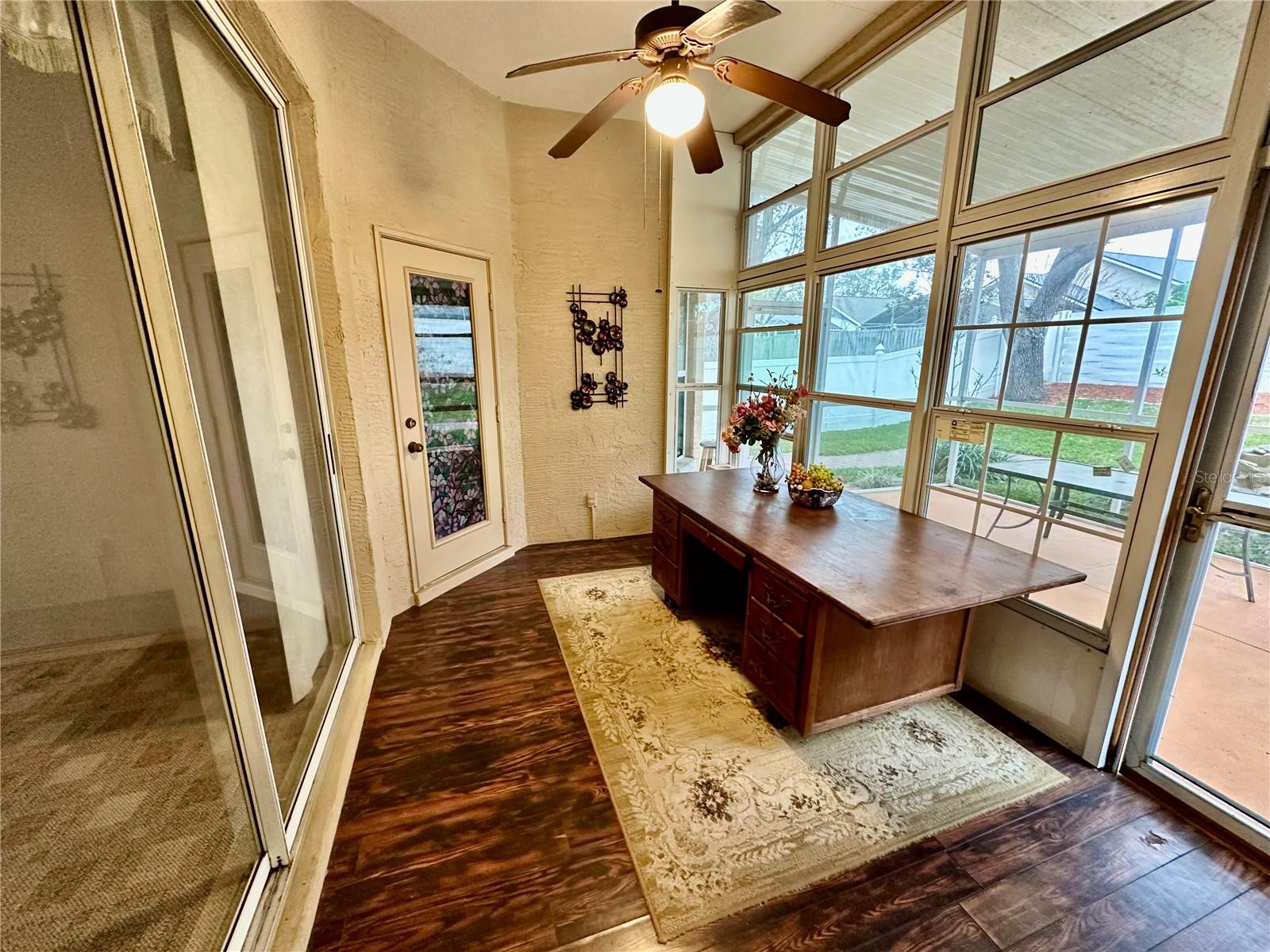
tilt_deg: -12.6
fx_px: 514
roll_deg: -0.1
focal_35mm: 14
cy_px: 476
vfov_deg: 85.7
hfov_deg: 102.1
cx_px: 635
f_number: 2.2
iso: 320
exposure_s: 1/60
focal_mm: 2.22
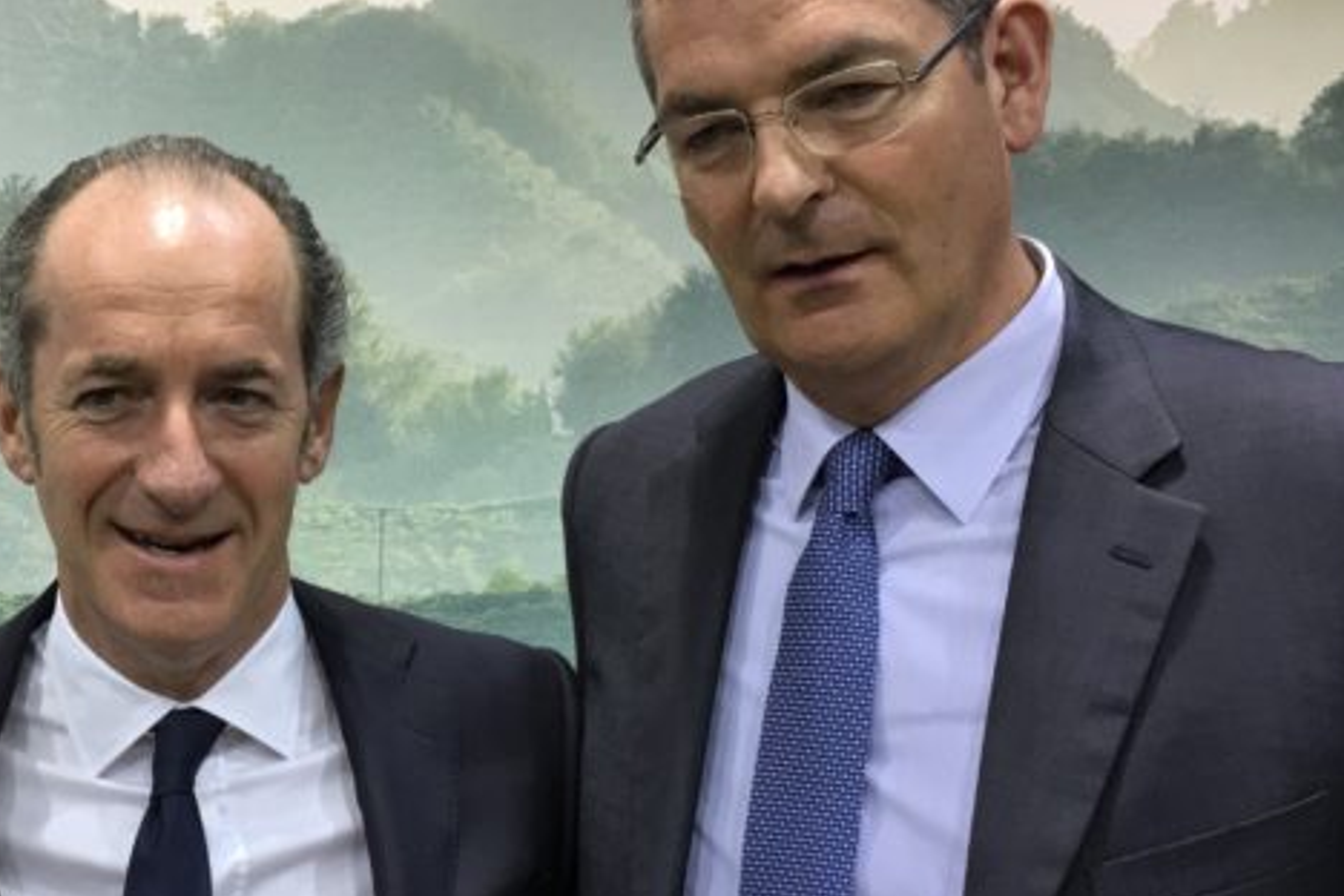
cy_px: 638
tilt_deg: -4.2
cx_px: 184
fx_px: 2464
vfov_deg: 20.5
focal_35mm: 66
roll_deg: -0.3
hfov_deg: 29.5
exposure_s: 1/33
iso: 32
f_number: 2.2
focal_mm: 4.15
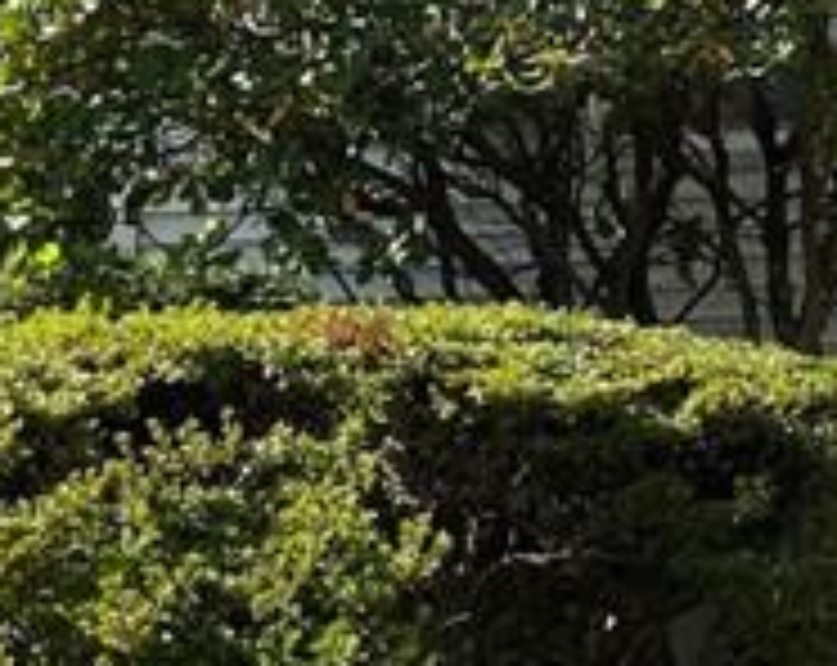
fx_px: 3461
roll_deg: +2.2
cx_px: 1670
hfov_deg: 12.2
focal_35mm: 140
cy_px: -126
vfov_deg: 10.8
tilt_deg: +6.7
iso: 50
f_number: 1.6
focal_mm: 5.1
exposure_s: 1/2571
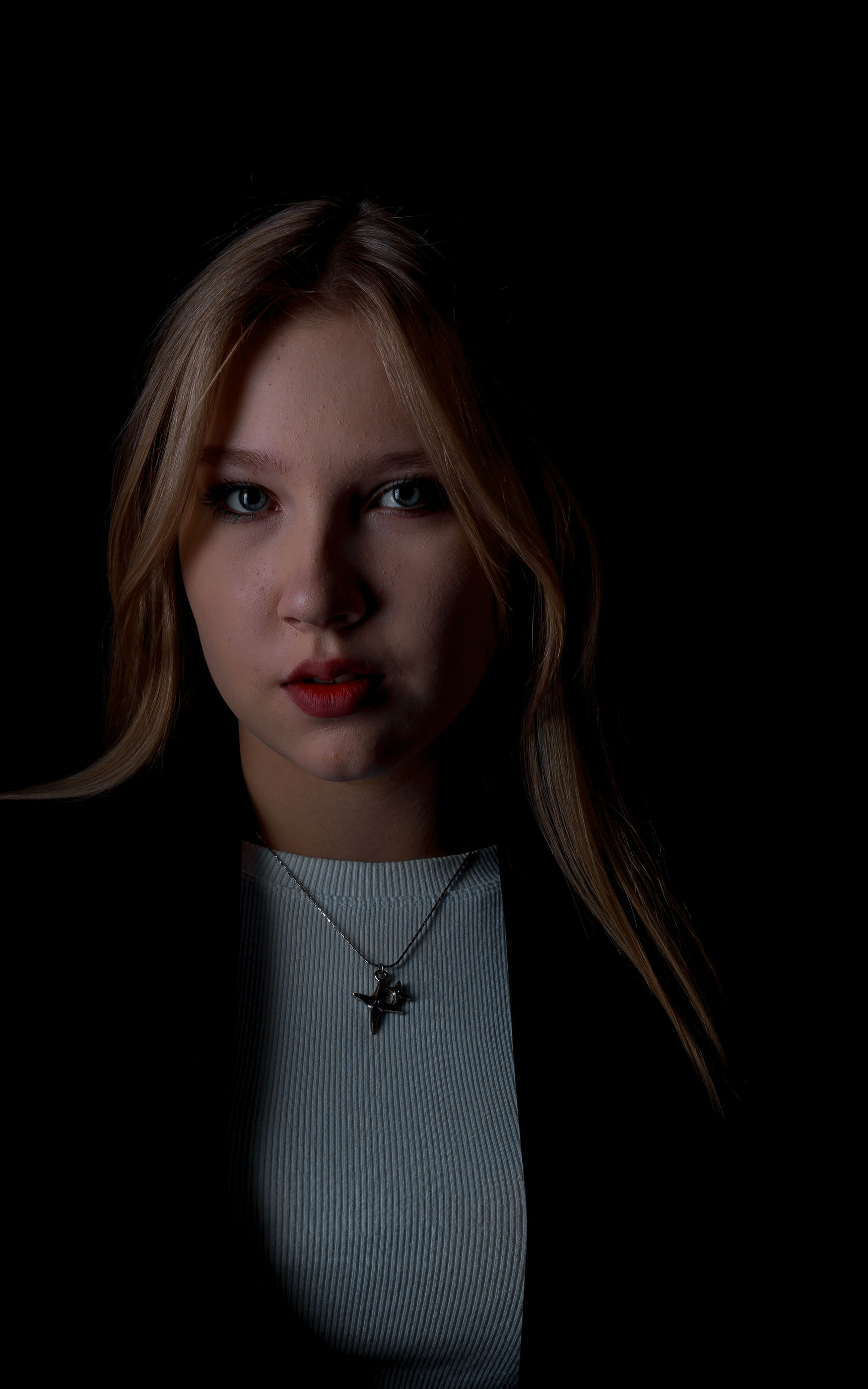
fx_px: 5373
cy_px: 842
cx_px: 294
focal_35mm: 142
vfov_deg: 14.7
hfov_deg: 9.2
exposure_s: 1/125
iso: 100
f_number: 7.1
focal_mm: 100
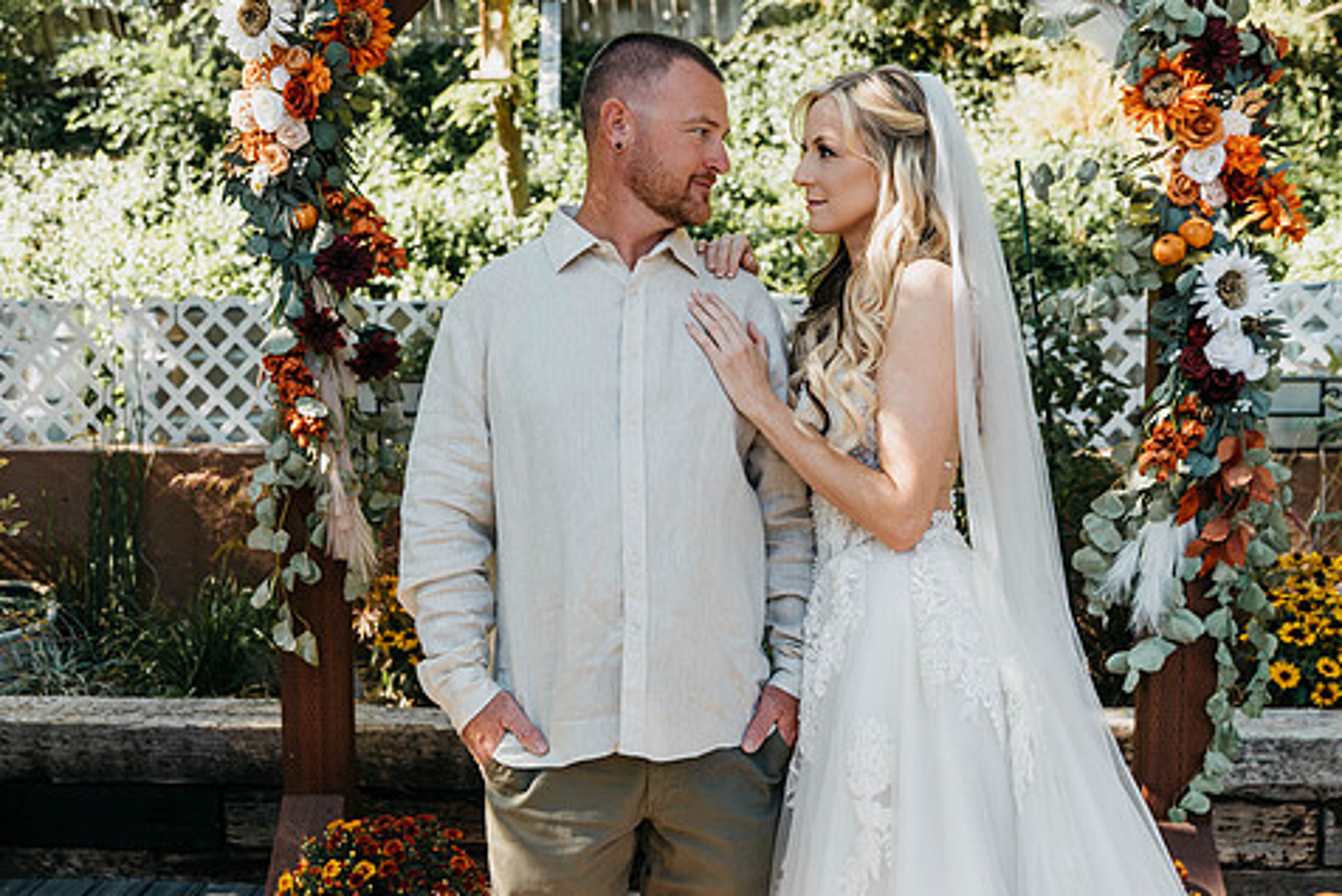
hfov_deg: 49.4
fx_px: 1455
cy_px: 441
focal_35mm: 39
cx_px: 603
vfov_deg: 34.3
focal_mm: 32
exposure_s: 1/500
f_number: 2.8
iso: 160
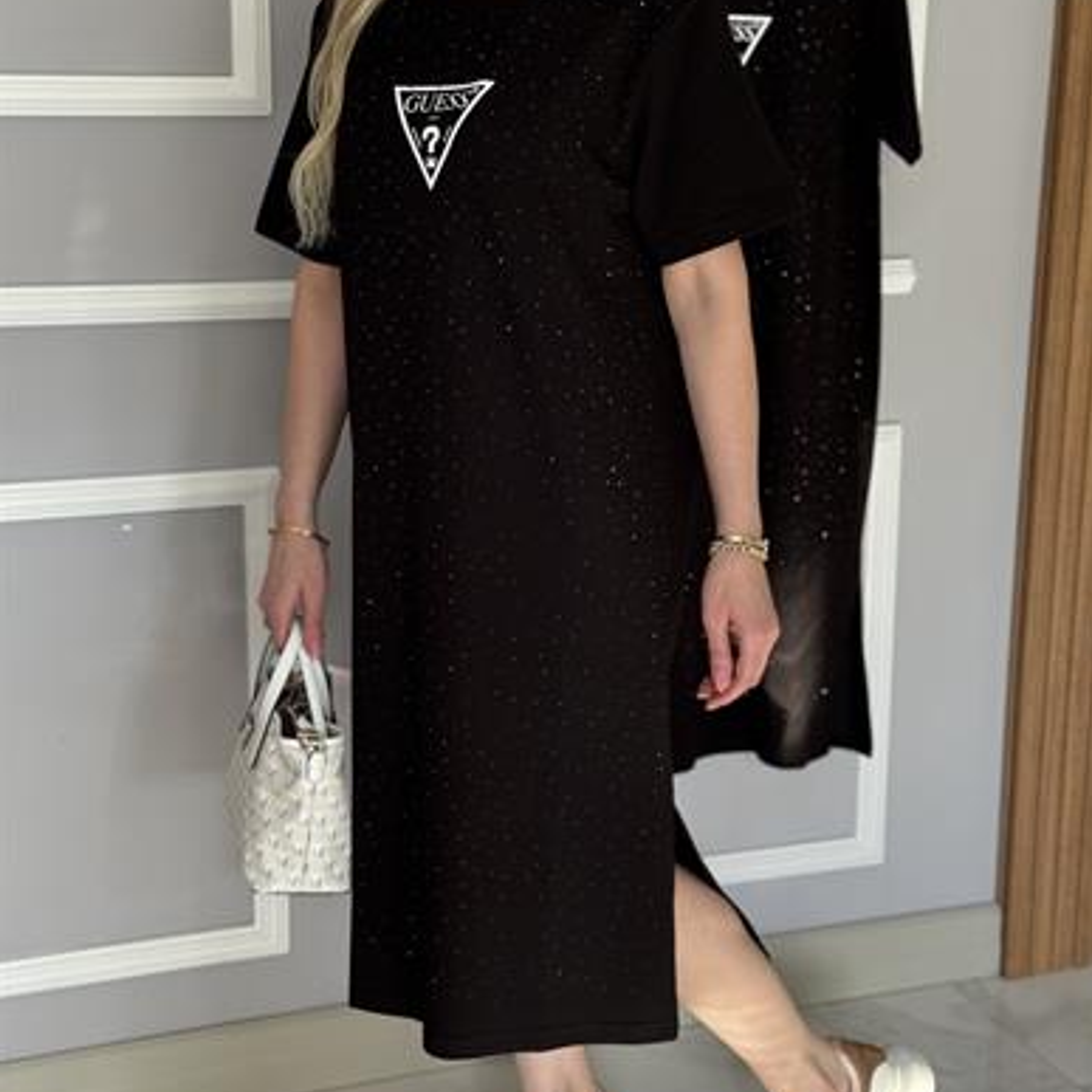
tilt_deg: -12.6
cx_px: 547
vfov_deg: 30.0
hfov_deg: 30.0
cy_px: 514
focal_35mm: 57
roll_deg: -1.3
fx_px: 2034
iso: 125
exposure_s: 1/60
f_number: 1.78
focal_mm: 6.76
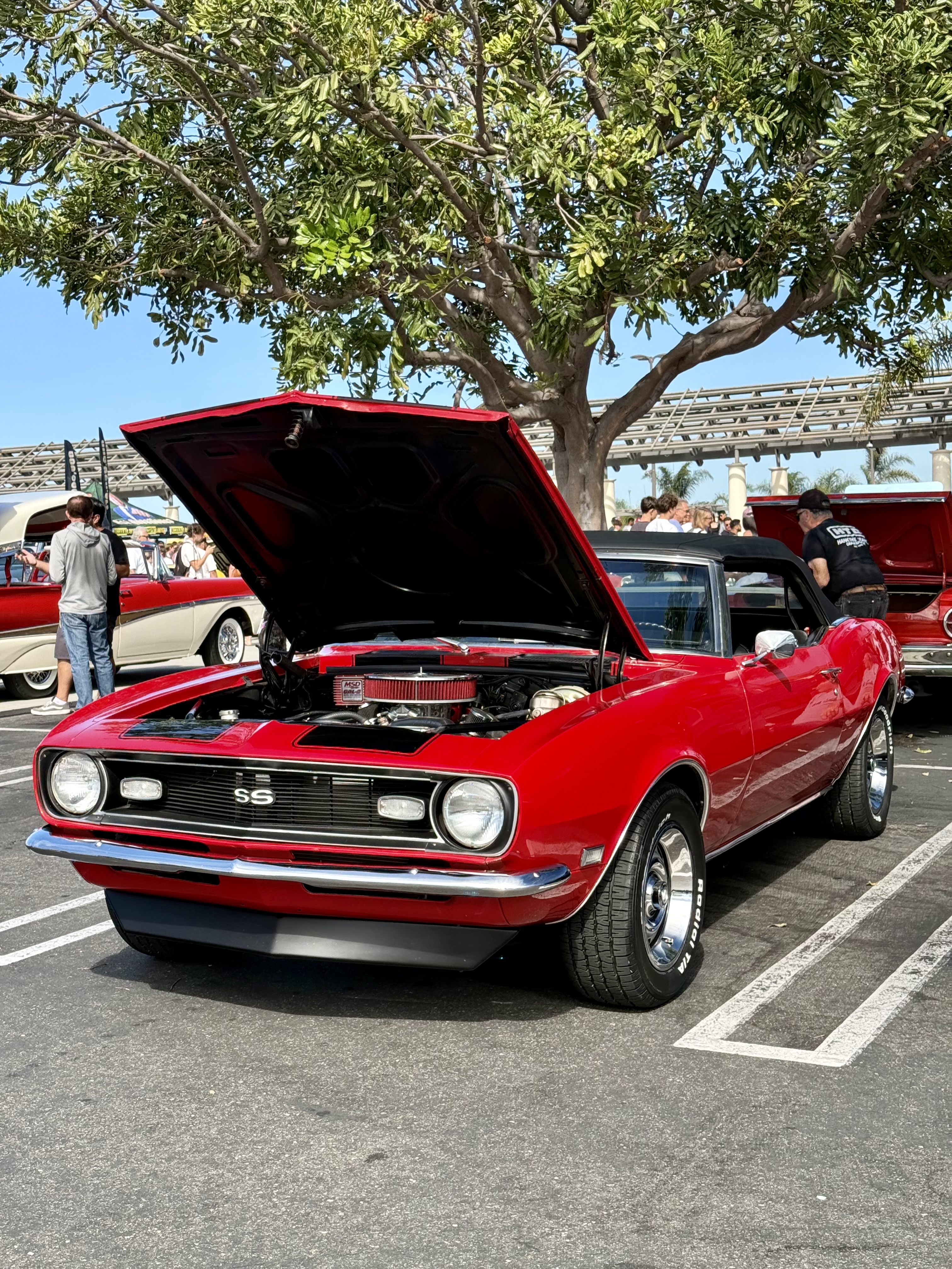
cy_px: 634
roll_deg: +1.6
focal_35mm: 48
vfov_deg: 39.7
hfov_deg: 30.3
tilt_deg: -1.5
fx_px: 1760
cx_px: 476
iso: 80
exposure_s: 1/1085
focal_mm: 6.76
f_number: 1.78
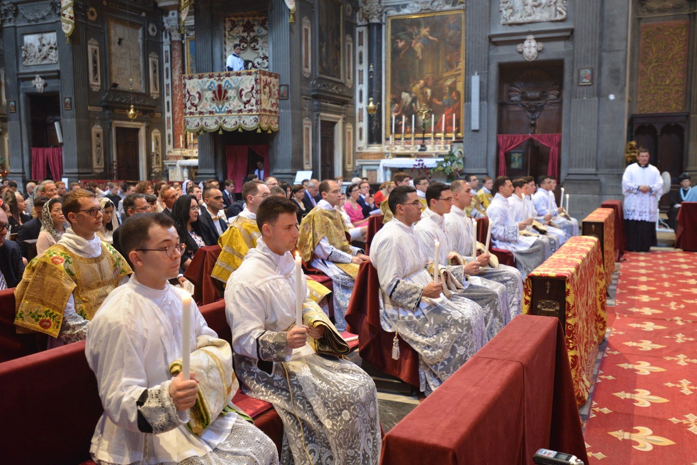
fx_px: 678
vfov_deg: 37.9
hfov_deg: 54.4
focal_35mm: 35
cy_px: 232
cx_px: 348
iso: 1600
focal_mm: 35
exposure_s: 1/40
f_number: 3.2
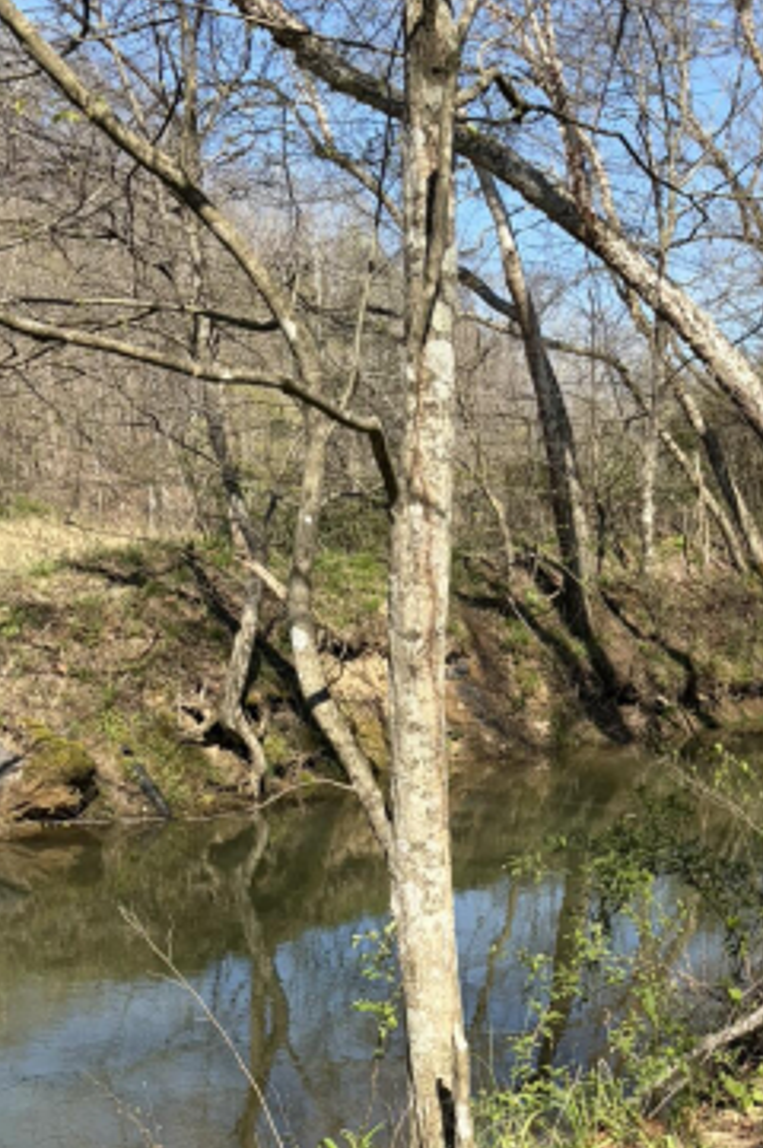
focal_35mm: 50
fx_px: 1593
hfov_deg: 26.7
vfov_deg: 38.6
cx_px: 556
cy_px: 860
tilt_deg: -11.4
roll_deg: +0.3
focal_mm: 5.96
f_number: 1.6
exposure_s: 1/1484
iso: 50
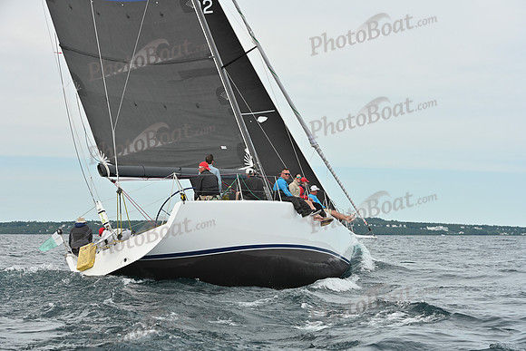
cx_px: 263
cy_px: 176
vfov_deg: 19.5
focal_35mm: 70
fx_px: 1023
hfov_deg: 28.8
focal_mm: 70
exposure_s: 1/1000
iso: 320
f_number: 7.1
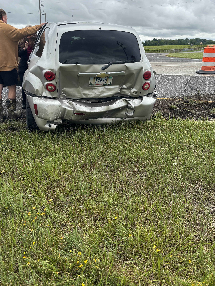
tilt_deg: -15.5
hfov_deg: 45.4
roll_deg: -0.3
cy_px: 118
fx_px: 257
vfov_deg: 58.0
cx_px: 106
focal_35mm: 31
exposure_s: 1/1522
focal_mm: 5.96
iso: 50
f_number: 1.6
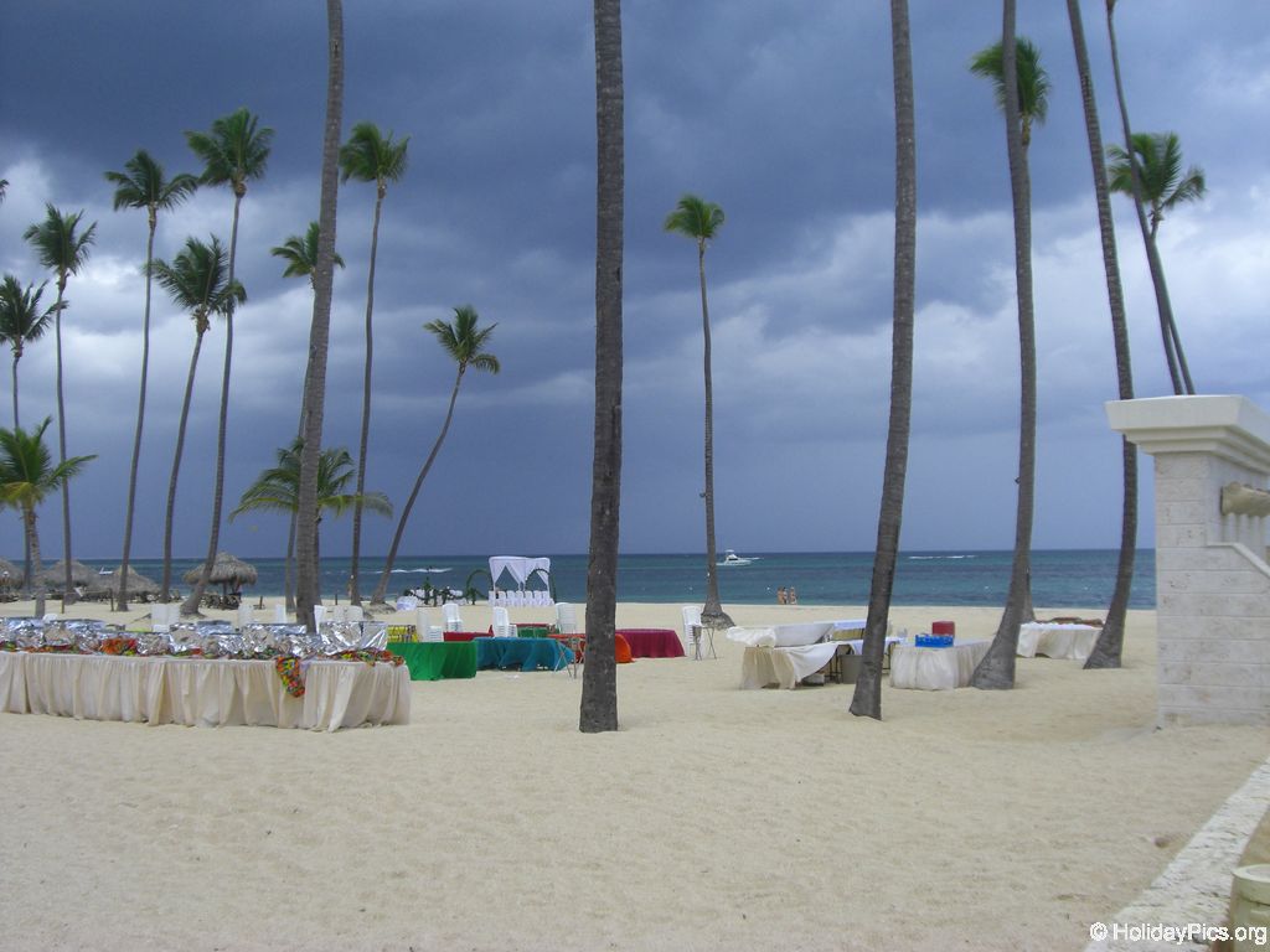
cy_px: 476
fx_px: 1394
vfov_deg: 37.7
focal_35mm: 38
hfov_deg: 49.0
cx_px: 635
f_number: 8
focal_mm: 6.2
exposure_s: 1/160
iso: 64
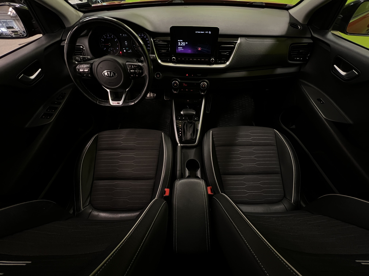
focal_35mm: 13
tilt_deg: -53.3
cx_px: 184
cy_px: 138
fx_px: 139
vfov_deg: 89.9
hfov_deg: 106.2
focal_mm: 1.57
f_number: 1.8
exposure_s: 1/50
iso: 500
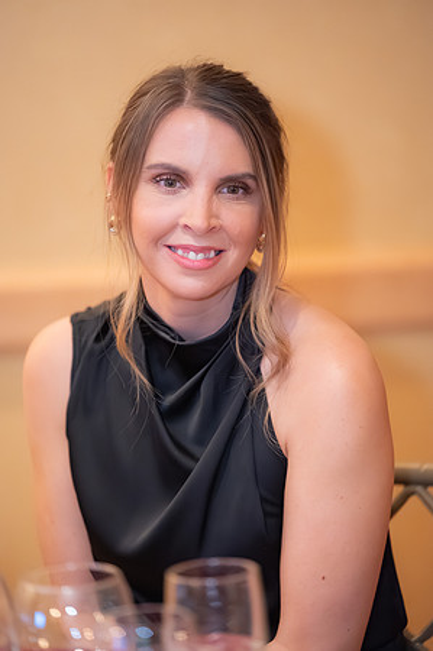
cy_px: 326
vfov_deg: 10.3
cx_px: 216
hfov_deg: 6.9
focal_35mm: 200
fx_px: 3616
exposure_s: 1/100
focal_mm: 200
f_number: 2.8
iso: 8000
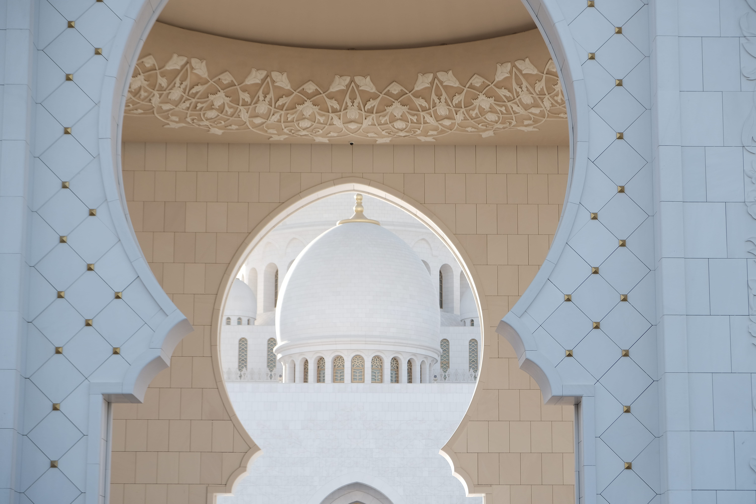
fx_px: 1743
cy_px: 252
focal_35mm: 83
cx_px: 378
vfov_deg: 16.5
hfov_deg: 24.5
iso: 200
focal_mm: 55
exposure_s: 1/500
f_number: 4
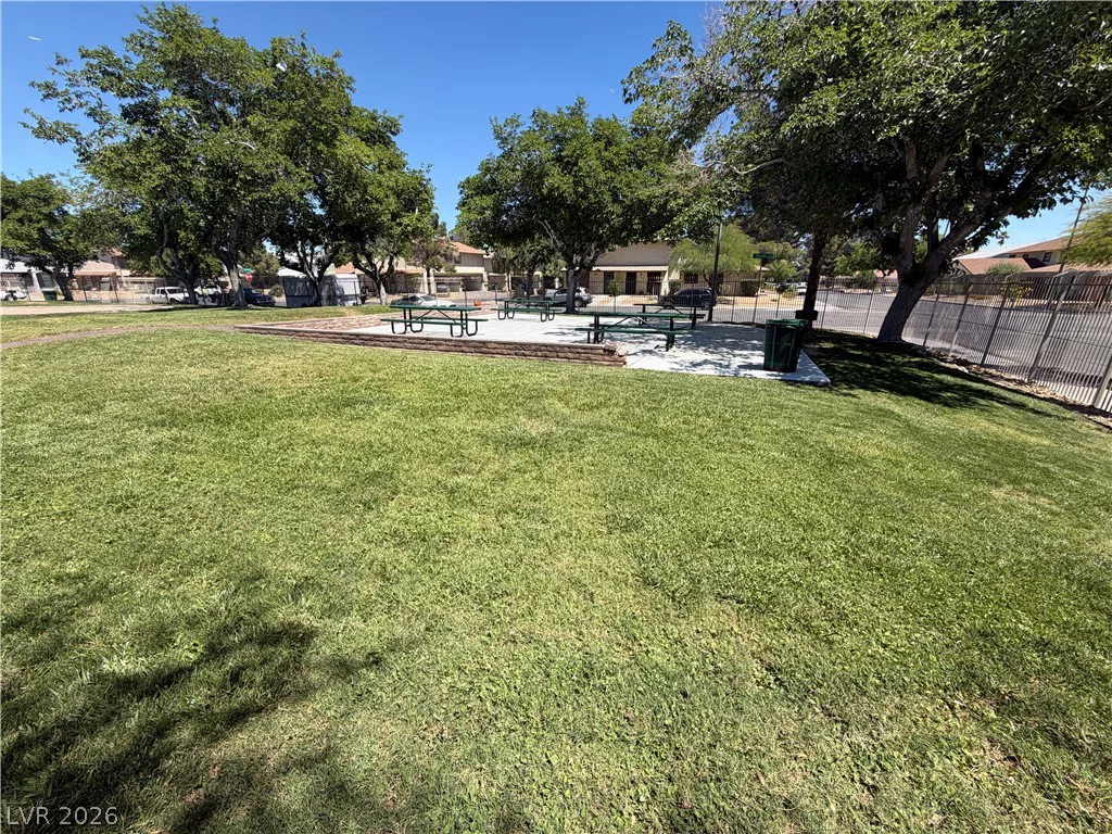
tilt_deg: -18.9
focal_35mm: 14
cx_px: 556
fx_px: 450
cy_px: 417
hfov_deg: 102.1
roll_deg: -0.3
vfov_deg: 85.7
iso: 32
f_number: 2.2
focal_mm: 2.22
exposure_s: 1/770
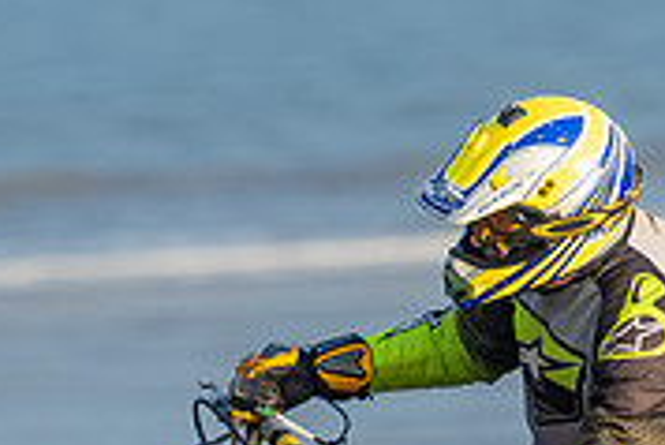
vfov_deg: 1.6
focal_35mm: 878
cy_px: 686
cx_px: 463
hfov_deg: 2.3
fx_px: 16231
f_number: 2.8
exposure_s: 1/400
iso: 100
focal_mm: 180
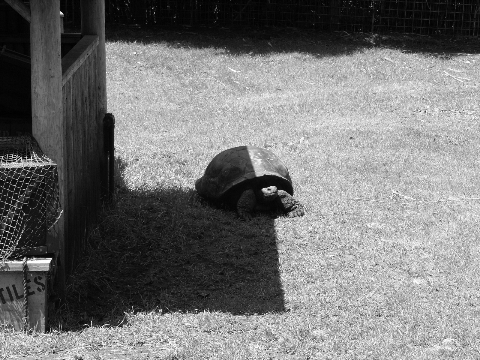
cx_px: 240
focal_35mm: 141
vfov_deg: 10.5
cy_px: 180
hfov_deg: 14.0
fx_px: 1955
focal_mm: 35.78
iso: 100
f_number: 8
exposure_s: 1/125
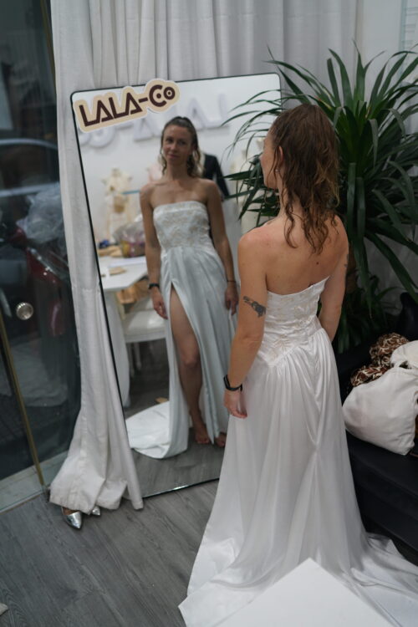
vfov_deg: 54.4
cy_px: 314
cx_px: 209
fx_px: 610
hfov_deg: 37.9
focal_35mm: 35
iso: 200
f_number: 2
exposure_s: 1/60
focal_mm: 35
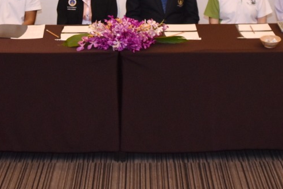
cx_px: 142
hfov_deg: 26.1
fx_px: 610
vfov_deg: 16.2
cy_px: -88
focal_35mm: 78
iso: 1000
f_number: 4.5
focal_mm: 17
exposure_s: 1/60
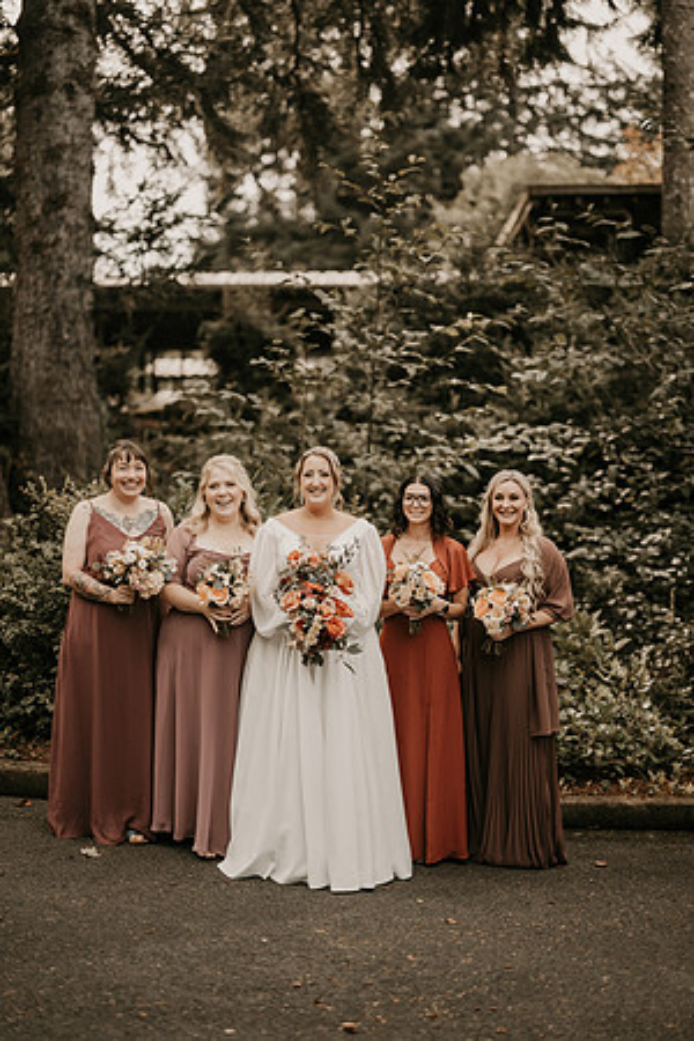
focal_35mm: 50
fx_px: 1446
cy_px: 520
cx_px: 347
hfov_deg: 27.0
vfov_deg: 39.6
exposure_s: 1/6400
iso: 250
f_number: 1.2
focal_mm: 50
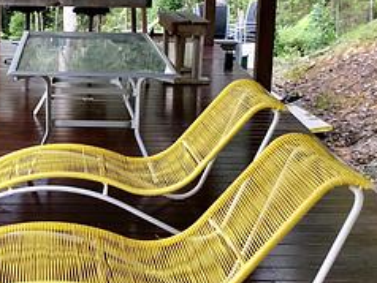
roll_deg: -1.5
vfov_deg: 20.1
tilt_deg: -8.2
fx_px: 796
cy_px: 74
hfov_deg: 26.1
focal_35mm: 73
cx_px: 65
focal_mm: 4
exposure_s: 1/15
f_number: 1.8
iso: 64
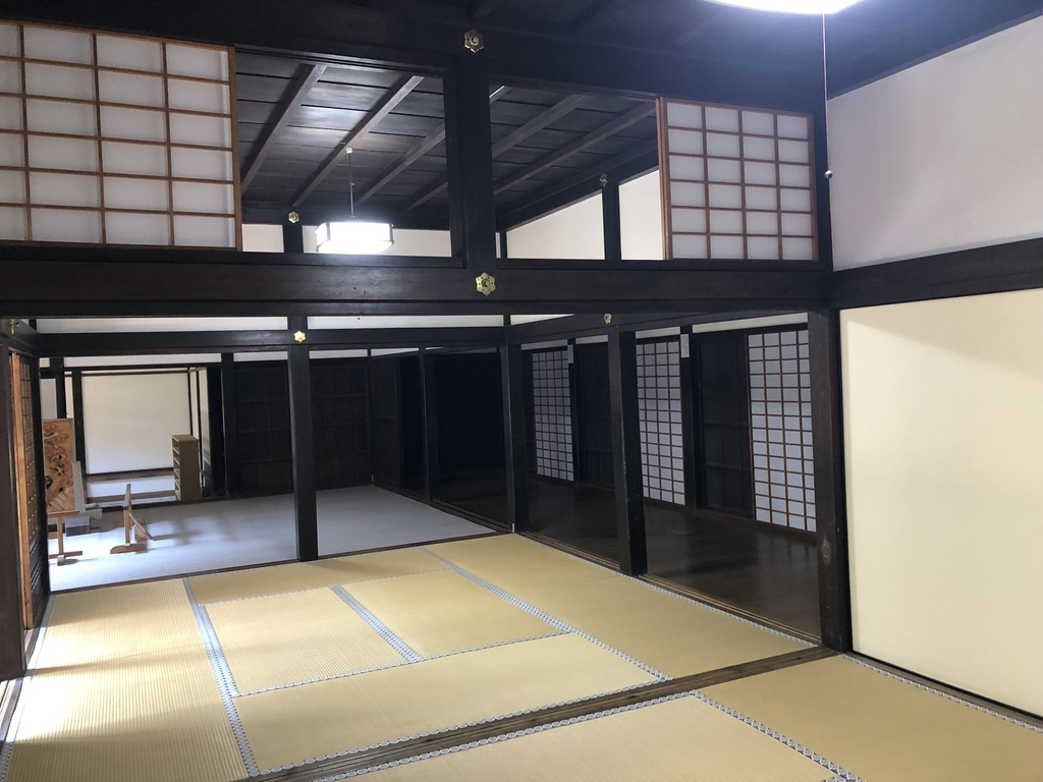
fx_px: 844
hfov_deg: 63.4
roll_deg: +1.6
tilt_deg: -2.2
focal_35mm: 28
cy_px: 391
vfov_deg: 49.7
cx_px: 522
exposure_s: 1/15
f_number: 1.8
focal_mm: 3.99
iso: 100
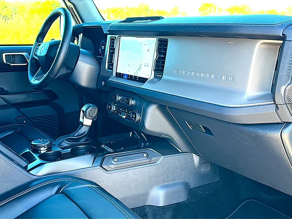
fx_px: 295
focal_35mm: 35
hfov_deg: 52.6
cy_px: 110
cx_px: 146
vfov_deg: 40.7
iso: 100
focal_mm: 6.86
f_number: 1.78
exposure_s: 1/128
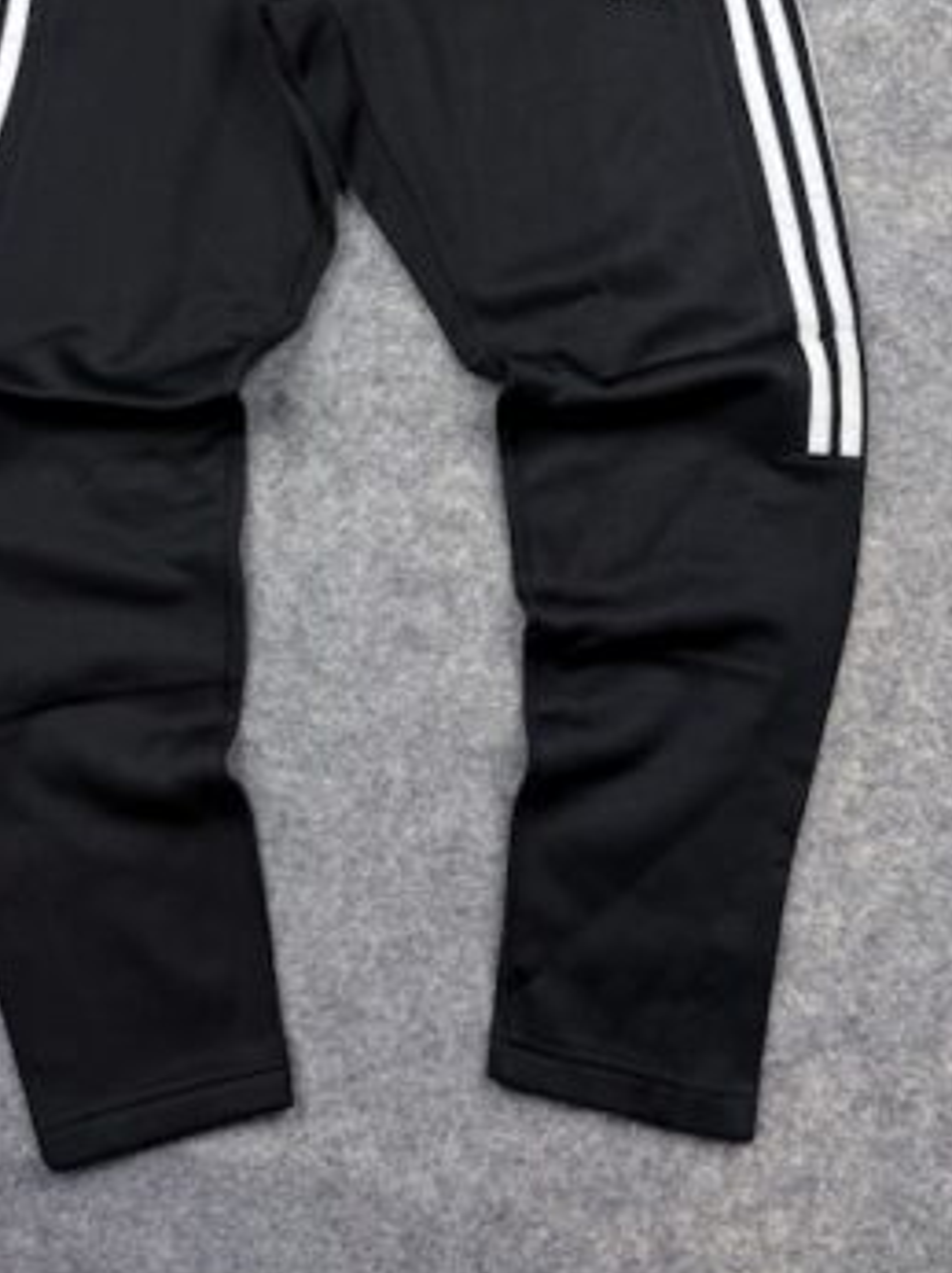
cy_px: 351
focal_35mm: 37
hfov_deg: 38.5
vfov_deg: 48.6
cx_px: 401
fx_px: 1358
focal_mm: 6.76
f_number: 1.78
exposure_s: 1/131
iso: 50
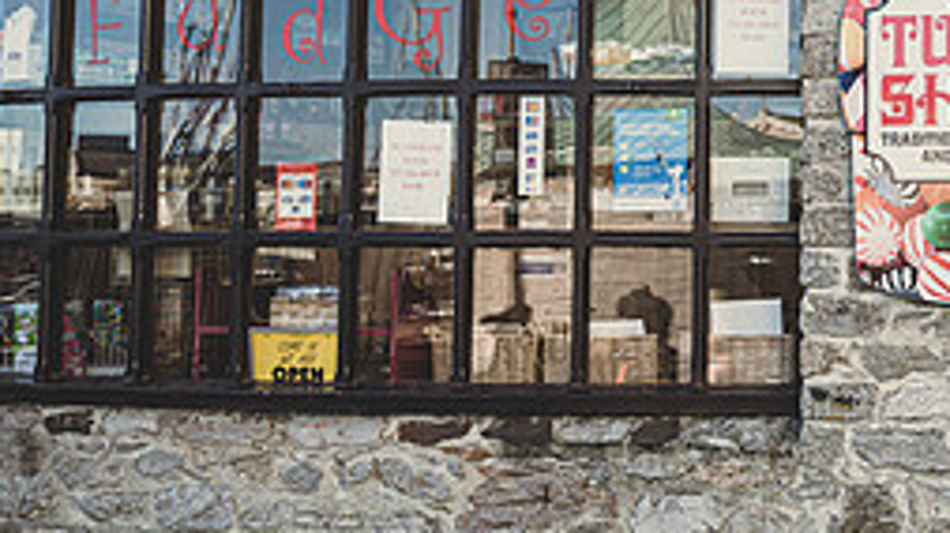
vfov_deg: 17.8
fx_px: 1687
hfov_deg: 29.2
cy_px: 121
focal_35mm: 67
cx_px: 976
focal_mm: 24
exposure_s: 1/640
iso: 100
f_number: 2.8
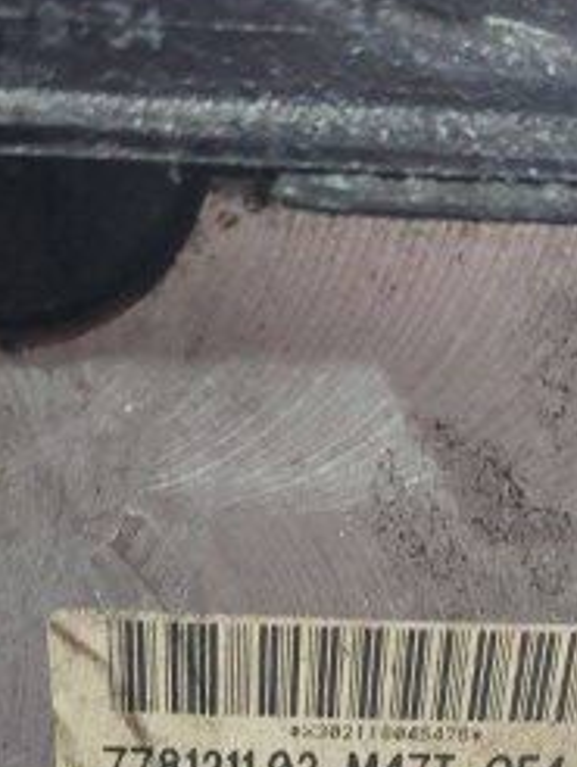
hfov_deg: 22.5
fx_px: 1442
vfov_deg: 27.1
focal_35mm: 65
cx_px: 390
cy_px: 864
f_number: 1.8
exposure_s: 1/33
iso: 500
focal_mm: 5.23
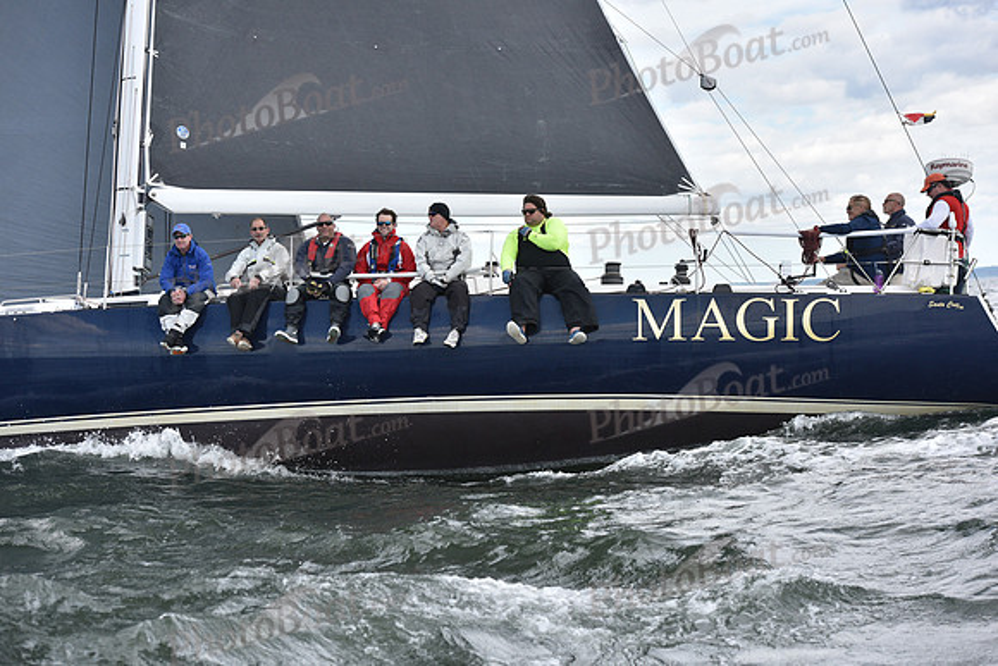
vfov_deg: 17.5
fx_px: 2163
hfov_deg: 26.0
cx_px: 499
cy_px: 333
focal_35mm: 78
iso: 320
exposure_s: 1/1000
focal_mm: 78
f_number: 4.5
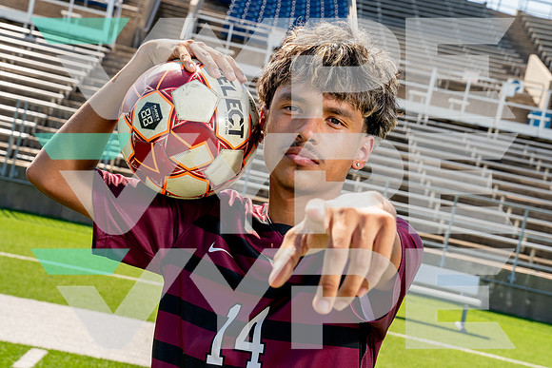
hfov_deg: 28.8
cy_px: 184
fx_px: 1074
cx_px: 276
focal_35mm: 70
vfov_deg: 19.5
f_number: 11
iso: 320
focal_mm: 70
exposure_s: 1/250
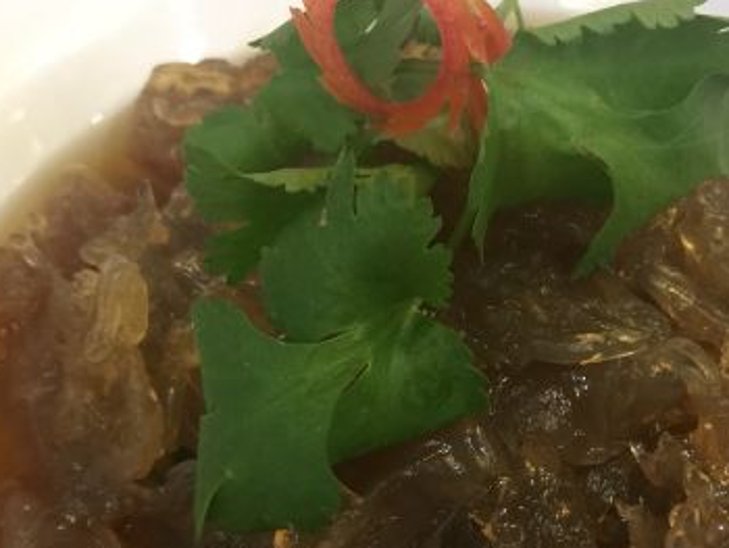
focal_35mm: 58
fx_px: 1222
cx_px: 433
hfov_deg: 33.1
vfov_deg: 24.6
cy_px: 476
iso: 100
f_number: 2.2
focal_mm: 4.15
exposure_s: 1/17
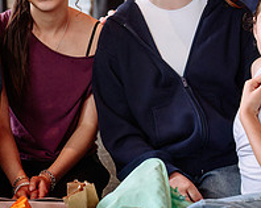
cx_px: 132
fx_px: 880
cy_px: 139
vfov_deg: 13.5
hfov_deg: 16.9
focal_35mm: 114
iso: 500
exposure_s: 1/125
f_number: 2.8
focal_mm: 37
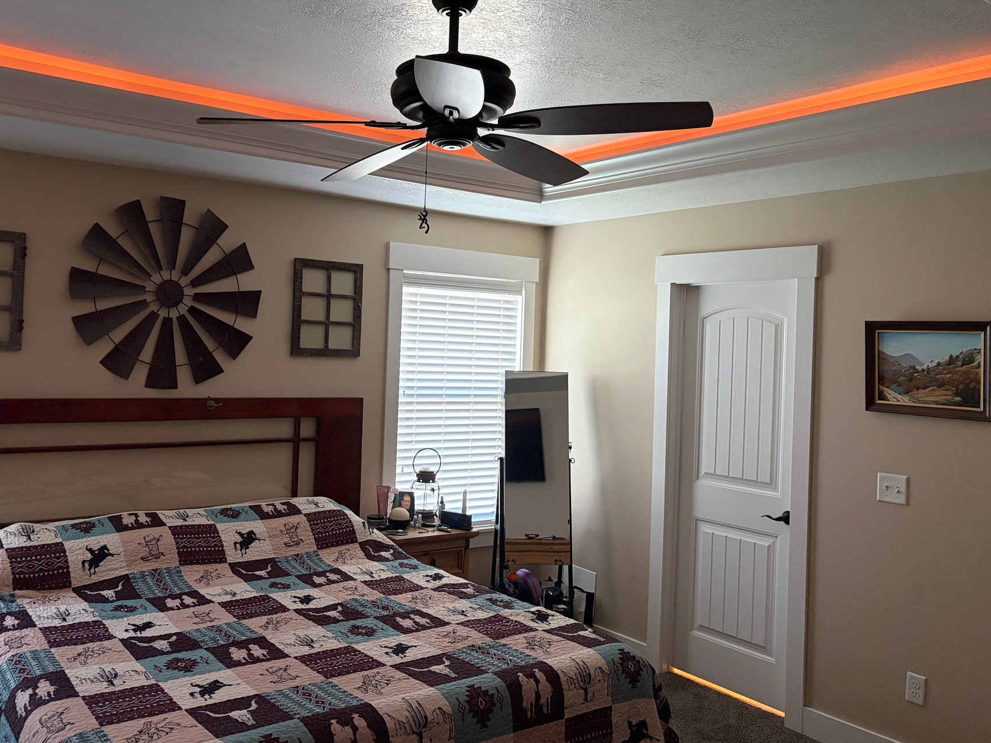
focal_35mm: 31
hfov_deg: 58.1
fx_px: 887
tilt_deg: +0.5
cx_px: 423
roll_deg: -2.4
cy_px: 331
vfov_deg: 45.4
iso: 500
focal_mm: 5.96
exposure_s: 1/60
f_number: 1.6
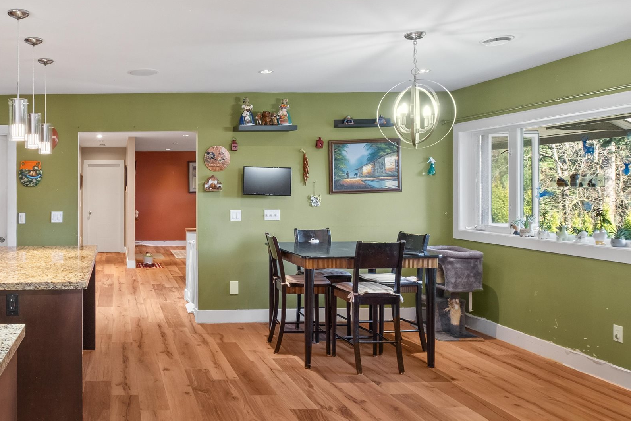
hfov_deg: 58.6
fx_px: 508
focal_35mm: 29
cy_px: 205
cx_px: 122
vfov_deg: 44.9
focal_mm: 10
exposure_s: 1/2.5
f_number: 7.1
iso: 400
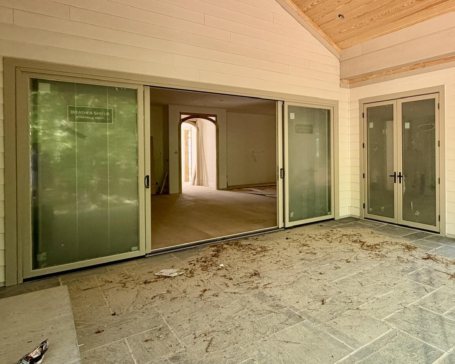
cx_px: 341
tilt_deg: +0.8
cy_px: 143
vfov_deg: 58.2
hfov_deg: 65.9
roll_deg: +0.6
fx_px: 323
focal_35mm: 24
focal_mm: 2.22
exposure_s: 1/121
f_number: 2.2
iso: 160
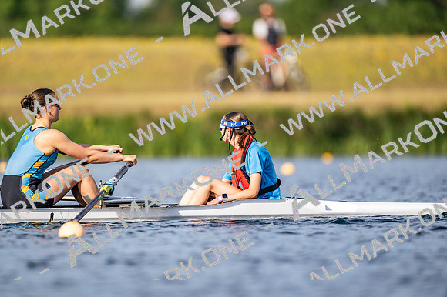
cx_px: 224
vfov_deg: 2.3
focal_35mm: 600
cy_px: 148
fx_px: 7447
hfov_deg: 3.4
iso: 250
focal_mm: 600
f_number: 4
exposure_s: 1/2500
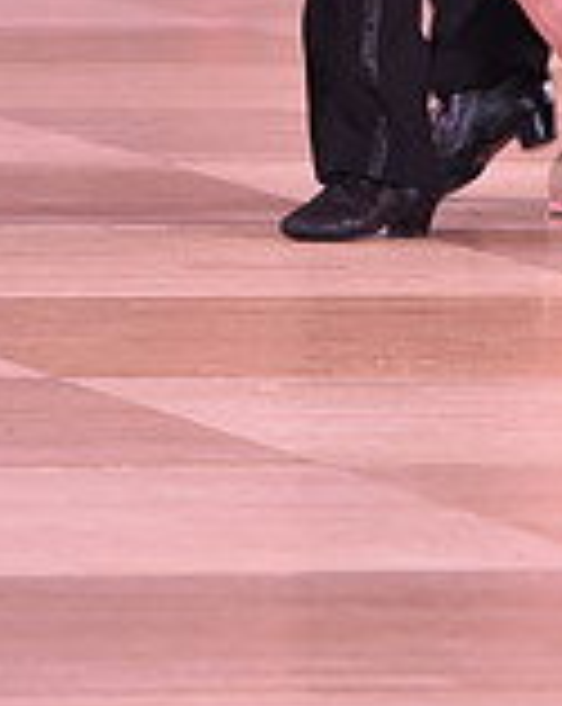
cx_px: 488
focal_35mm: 625
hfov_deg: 2.5
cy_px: -558
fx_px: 13033
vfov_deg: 3.1
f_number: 4.5
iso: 2000
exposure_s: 1/250
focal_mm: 180
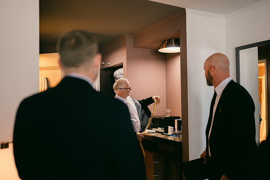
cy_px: 90
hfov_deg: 52.9
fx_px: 271
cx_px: 135
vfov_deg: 36.8
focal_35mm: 36
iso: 400
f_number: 1.2
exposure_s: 1/160
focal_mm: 35
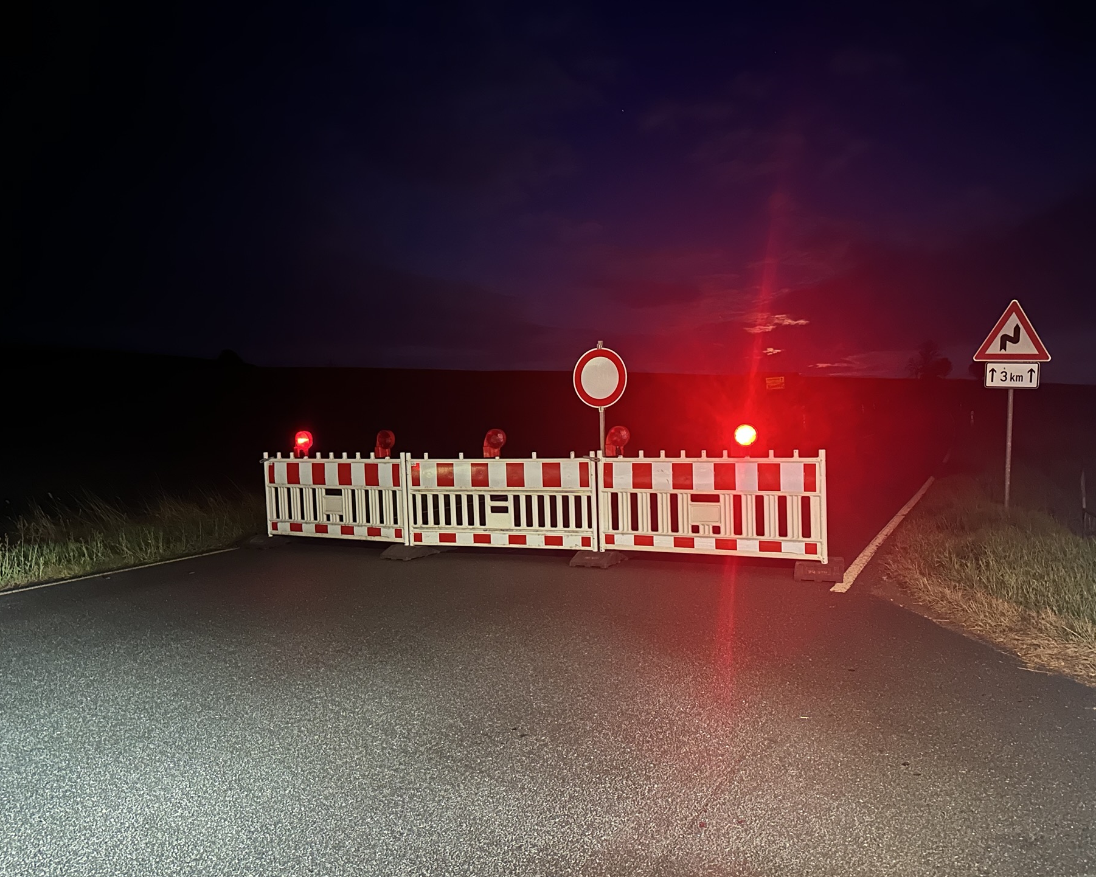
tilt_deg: -0.5
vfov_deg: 54.9
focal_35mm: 26
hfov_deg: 66.0
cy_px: 444
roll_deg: -1.1
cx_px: 582
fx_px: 843
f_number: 1.78
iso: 2000
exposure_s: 1/5
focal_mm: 6.86
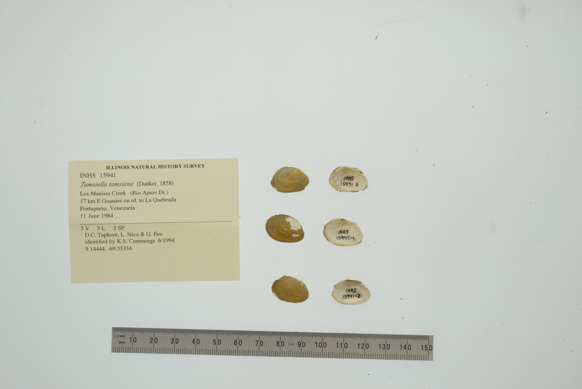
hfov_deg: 33.4
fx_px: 970
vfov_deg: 22.6
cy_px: 194
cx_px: 291
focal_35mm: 60
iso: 100
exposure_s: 1/13
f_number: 32
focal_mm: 60
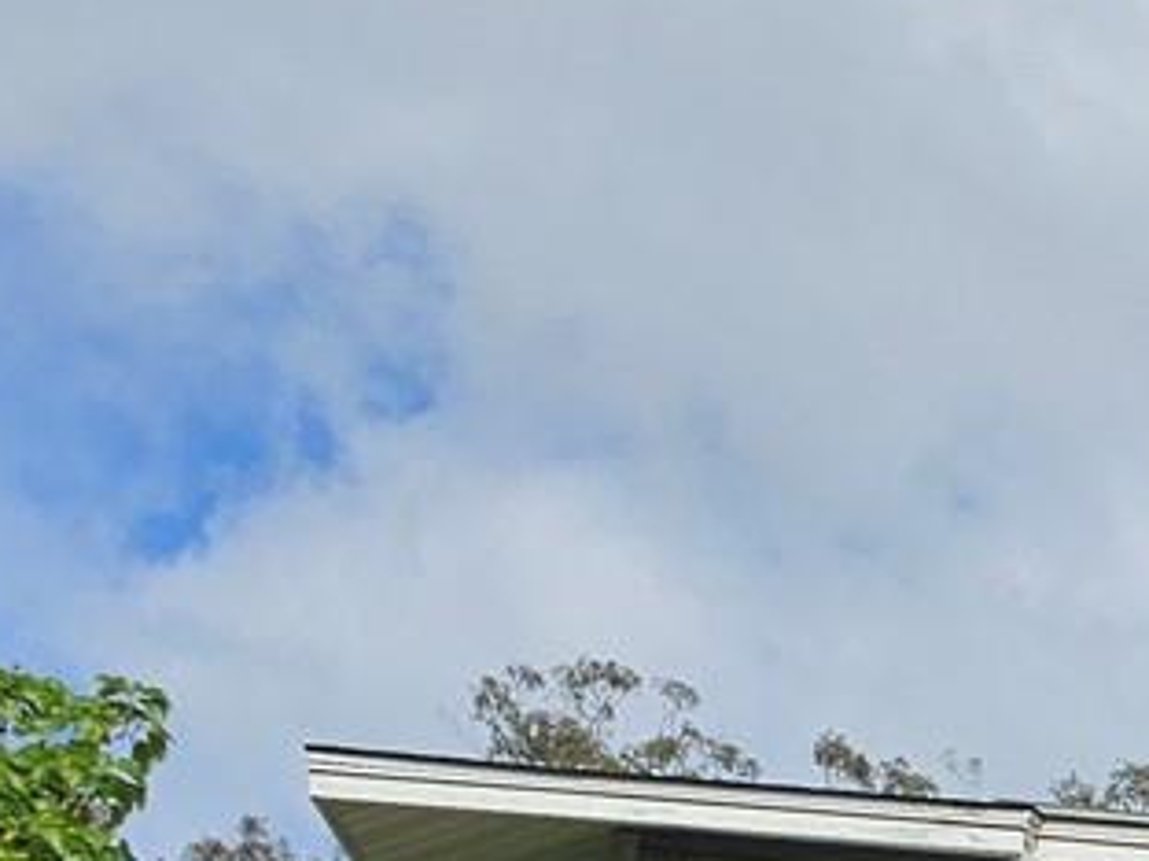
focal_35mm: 118
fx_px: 3917
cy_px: 1755
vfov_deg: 11.3
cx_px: 2313
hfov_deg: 14.0
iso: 10
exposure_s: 1/1387
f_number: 1.7
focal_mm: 6.3
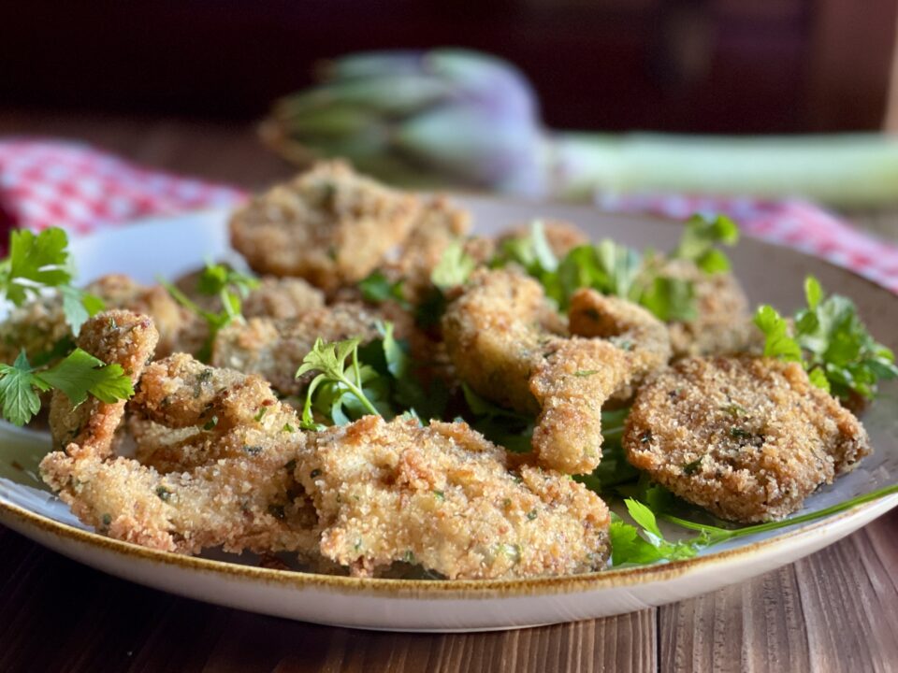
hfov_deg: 30.3
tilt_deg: -20.2
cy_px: 336
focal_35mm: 64
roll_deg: -1.7
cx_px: 449
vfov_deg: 22.9
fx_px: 1660
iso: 250
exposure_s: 1/40
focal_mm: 7.5
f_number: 2.2
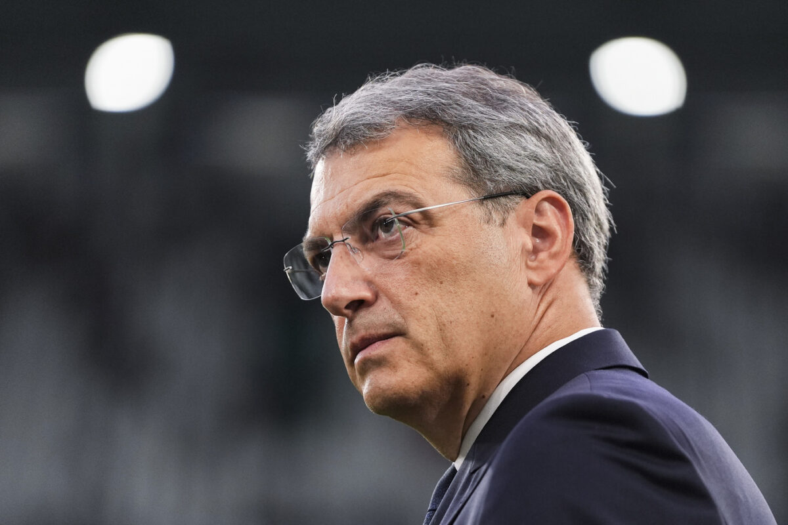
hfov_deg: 10.3
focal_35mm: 200
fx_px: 4377
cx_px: 394
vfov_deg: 6.9
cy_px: 262
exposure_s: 1/2500
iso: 2000
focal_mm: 200
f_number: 2.8
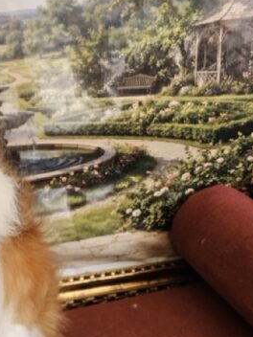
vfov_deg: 28.9
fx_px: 653
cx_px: 66
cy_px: 143
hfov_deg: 21.8
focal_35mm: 67
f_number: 1.8
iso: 80
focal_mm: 5.4
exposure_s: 1/359
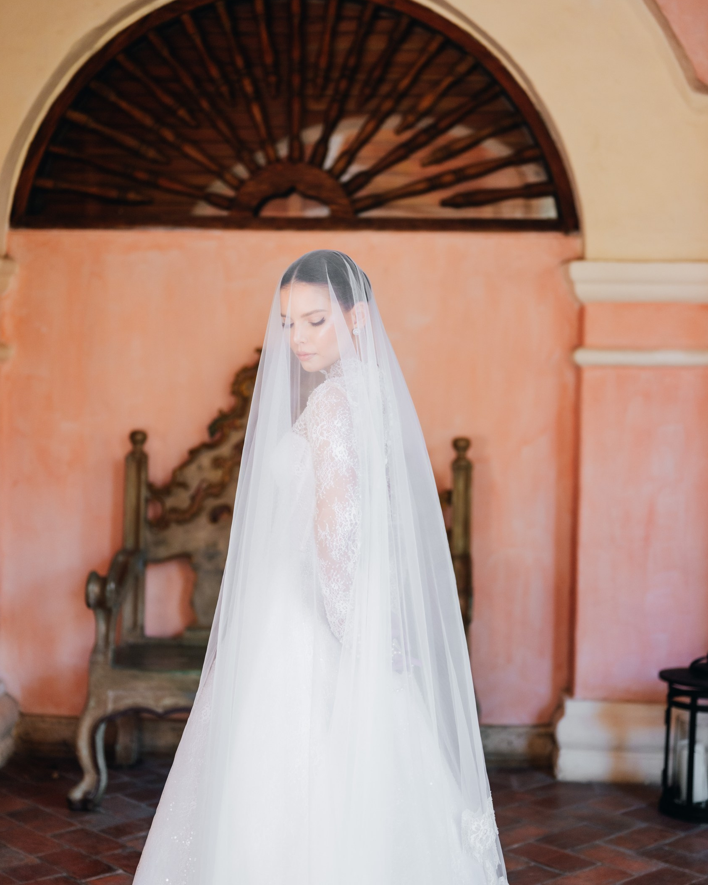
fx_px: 1493
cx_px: 355
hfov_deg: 26.7
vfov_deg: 33.0
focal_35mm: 57
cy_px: 435
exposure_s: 1/640
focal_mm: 50
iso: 400
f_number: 1.8
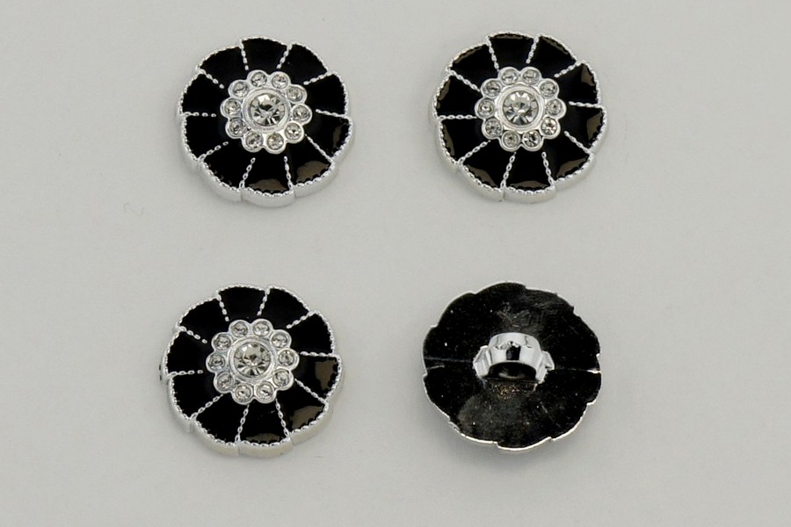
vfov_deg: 18.2
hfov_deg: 27.0
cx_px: 396
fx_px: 1648
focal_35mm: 75
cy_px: 264
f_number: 9
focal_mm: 50
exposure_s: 1/500
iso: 200
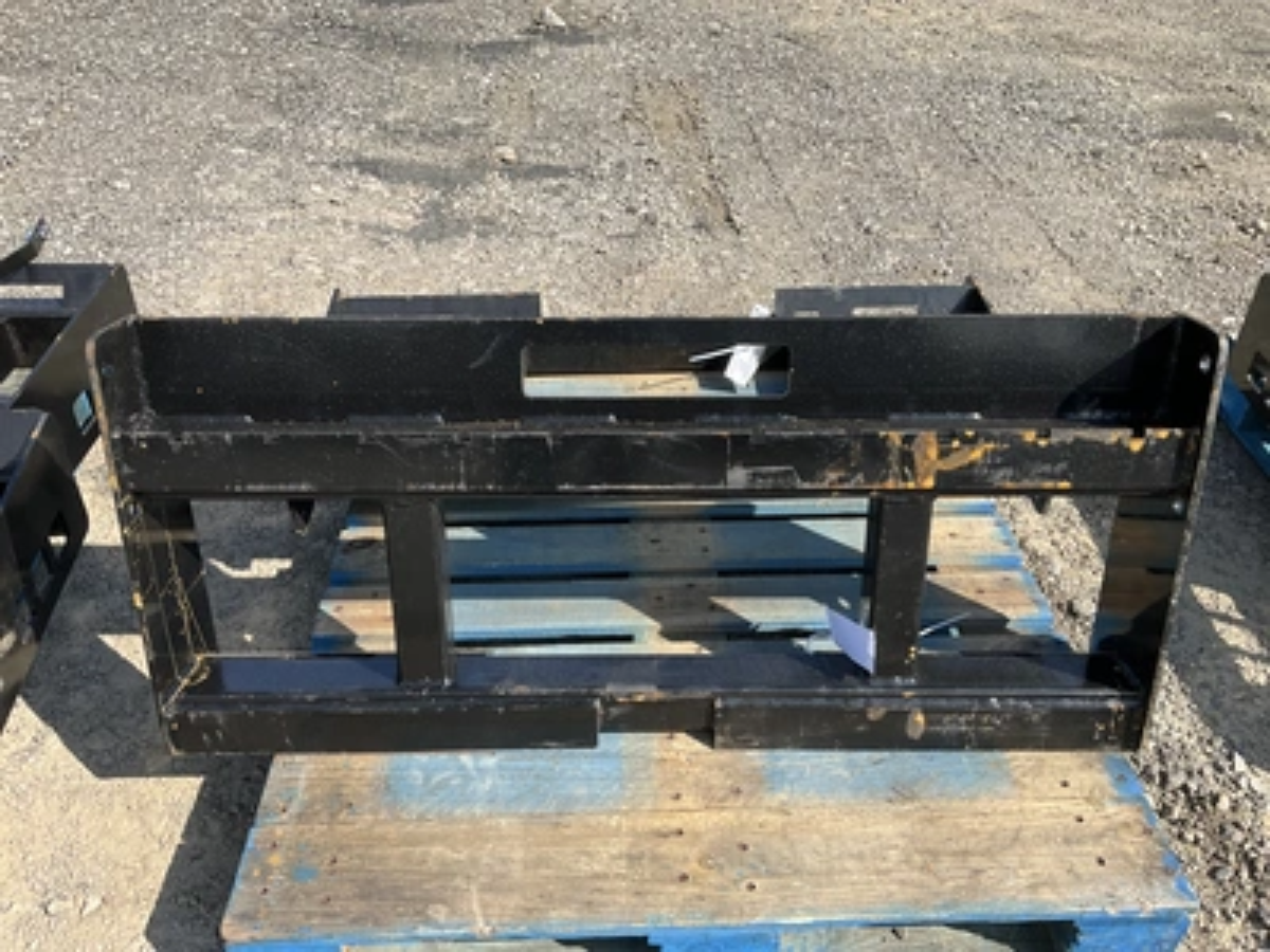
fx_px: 1064
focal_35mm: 29
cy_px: 476
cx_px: 635
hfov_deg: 61.7
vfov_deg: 48.2
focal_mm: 3
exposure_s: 1/962
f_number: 1.8
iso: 25
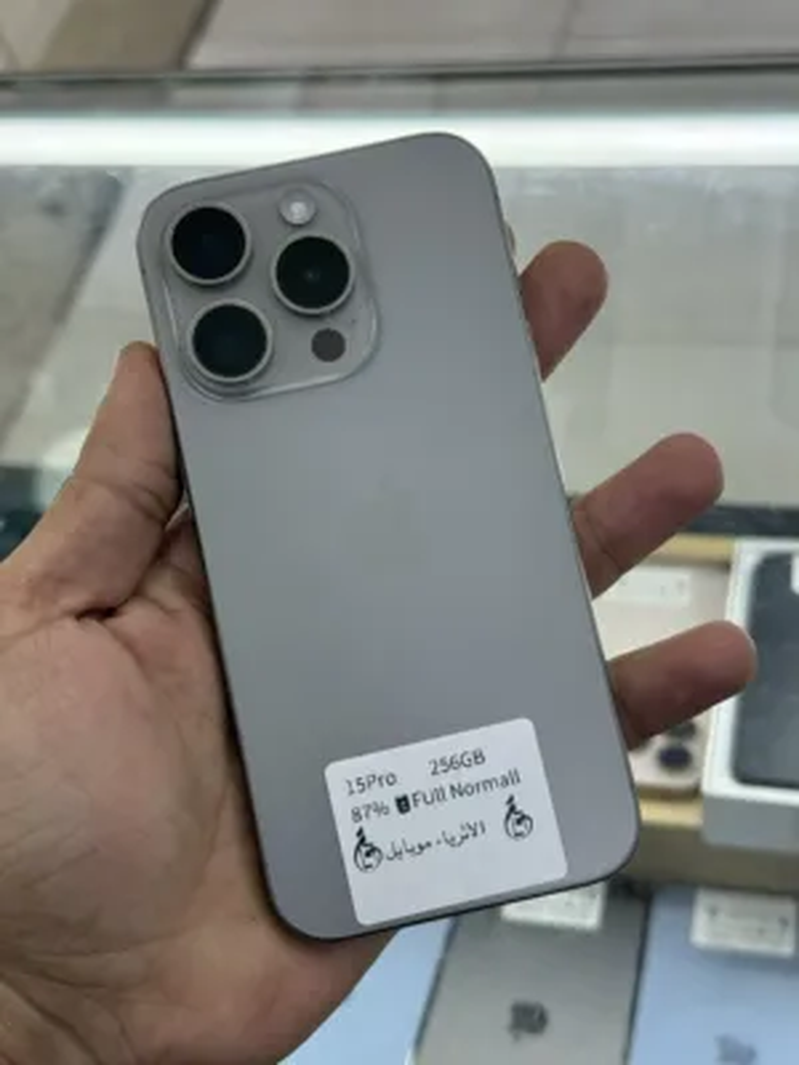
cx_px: 400
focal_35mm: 48
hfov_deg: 30.3
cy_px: 532
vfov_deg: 39.7
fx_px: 1477
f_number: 1.78
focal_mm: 6.76
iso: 80
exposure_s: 1/490
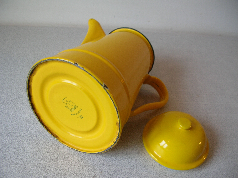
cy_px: 89
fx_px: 240
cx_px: 119
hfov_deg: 52.7
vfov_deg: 40.6
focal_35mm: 35
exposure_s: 1/8.6
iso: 50
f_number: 2.8
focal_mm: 5.8
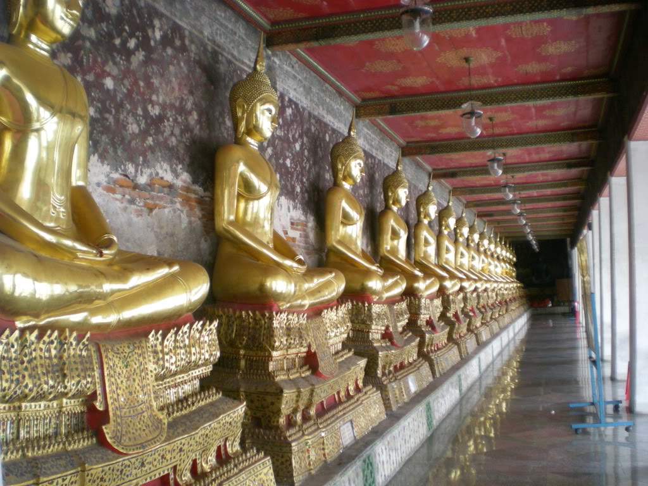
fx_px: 711
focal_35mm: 38
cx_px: 324
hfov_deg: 49.0
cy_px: 243
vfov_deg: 37.7
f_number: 3.1
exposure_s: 1/56
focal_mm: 6.3
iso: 200
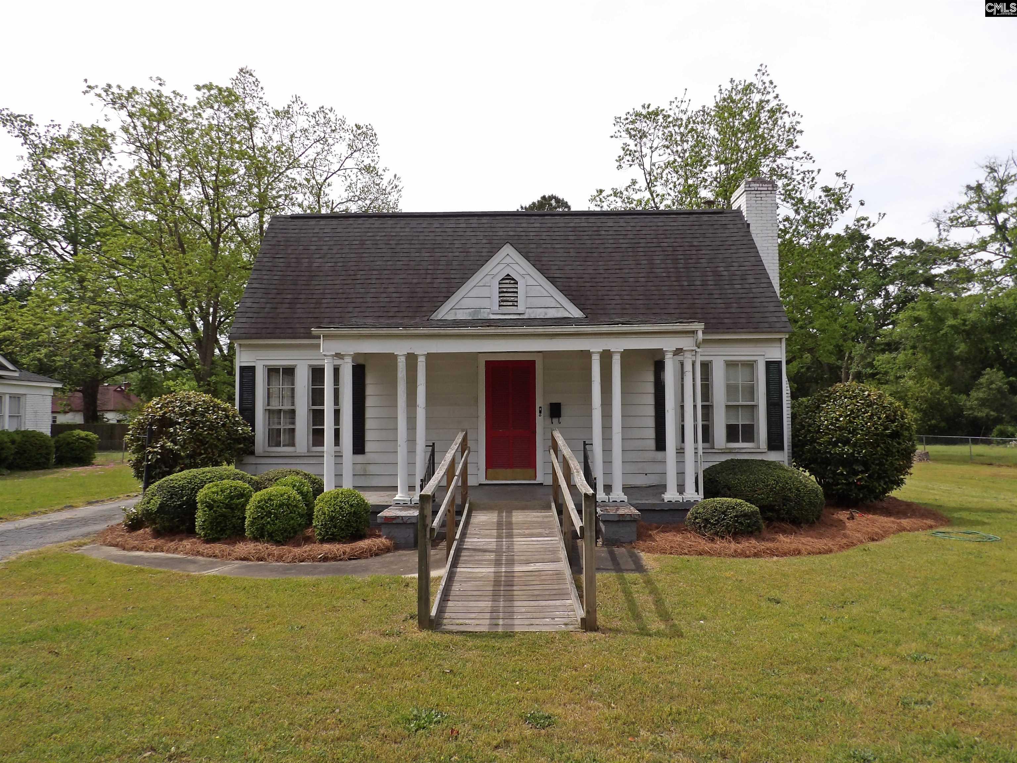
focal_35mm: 24
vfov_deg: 56.8
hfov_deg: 71.6
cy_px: 382
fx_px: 705
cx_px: 508
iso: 100
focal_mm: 4.3
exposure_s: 1/938
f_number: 3.2
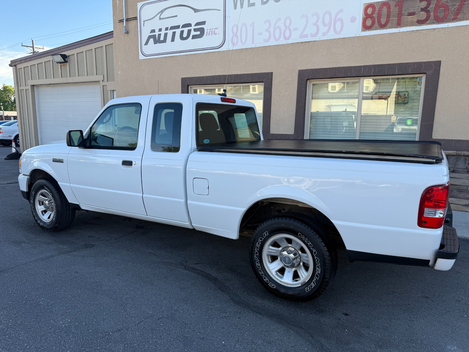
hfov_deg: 71.6
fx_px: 325
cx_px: 234
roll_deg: -1.4
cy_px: 176
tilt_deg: -9.1
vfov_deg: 56.8
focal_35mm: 24
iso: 80
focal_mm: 6.76
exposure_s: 1/772
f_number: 1.78
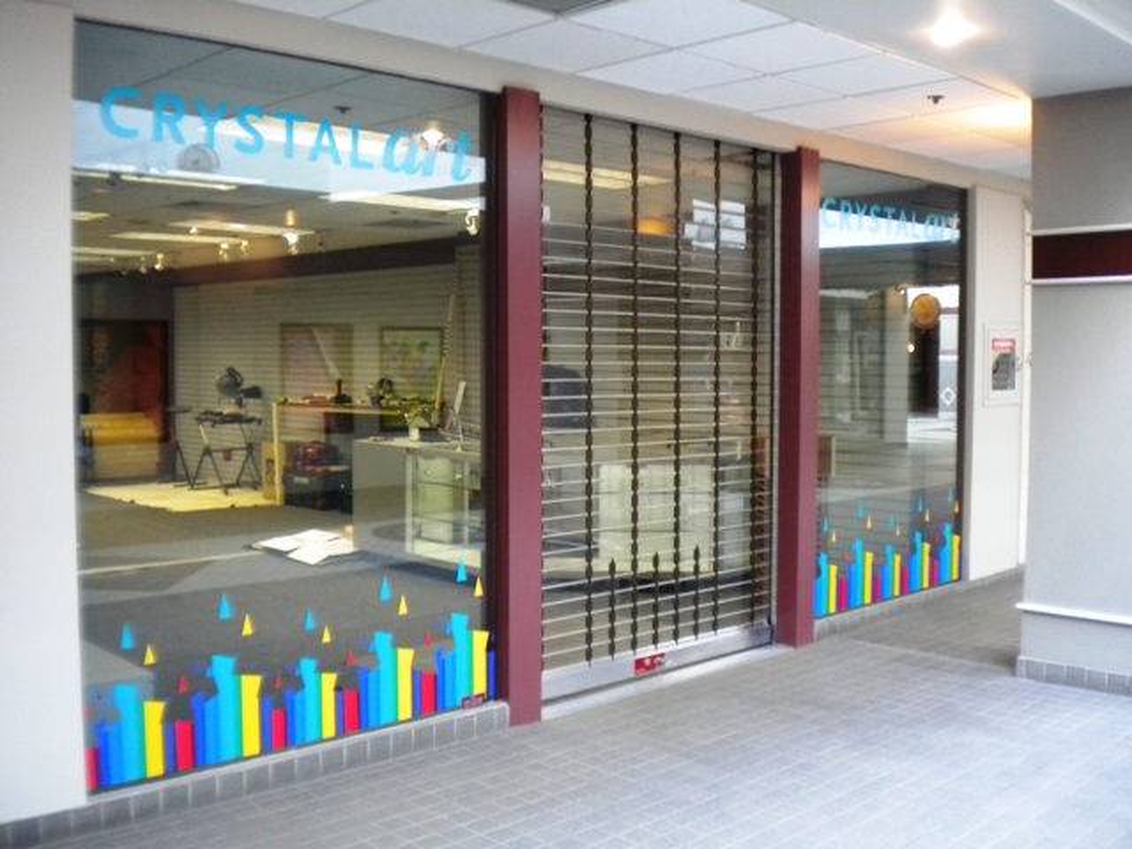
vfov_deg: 40.7
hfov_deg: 52.6
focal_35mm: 35
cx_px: 566
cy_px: 424
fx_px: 1145
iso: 400
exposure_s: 1/35.6
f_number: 3.1
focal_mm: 6.3
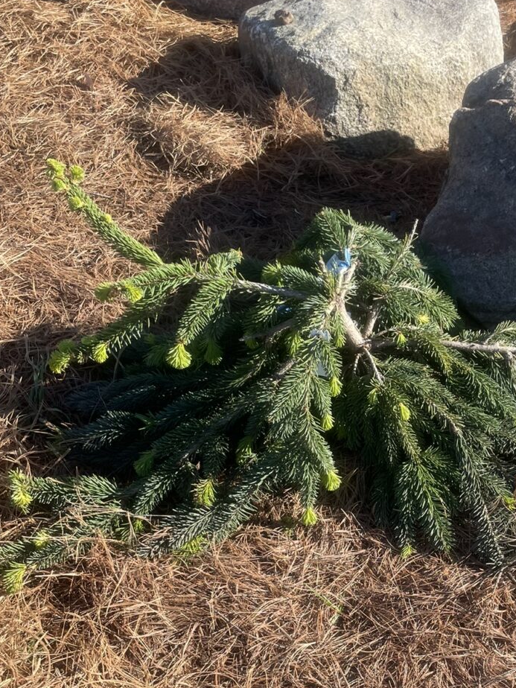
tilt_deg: -46.1
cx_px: 393
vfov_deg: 41.8
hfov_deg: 31.6
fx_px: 894
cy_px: 418
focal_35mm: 45
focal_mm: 4.2
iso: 32
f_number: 1.6
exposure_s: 1/1335
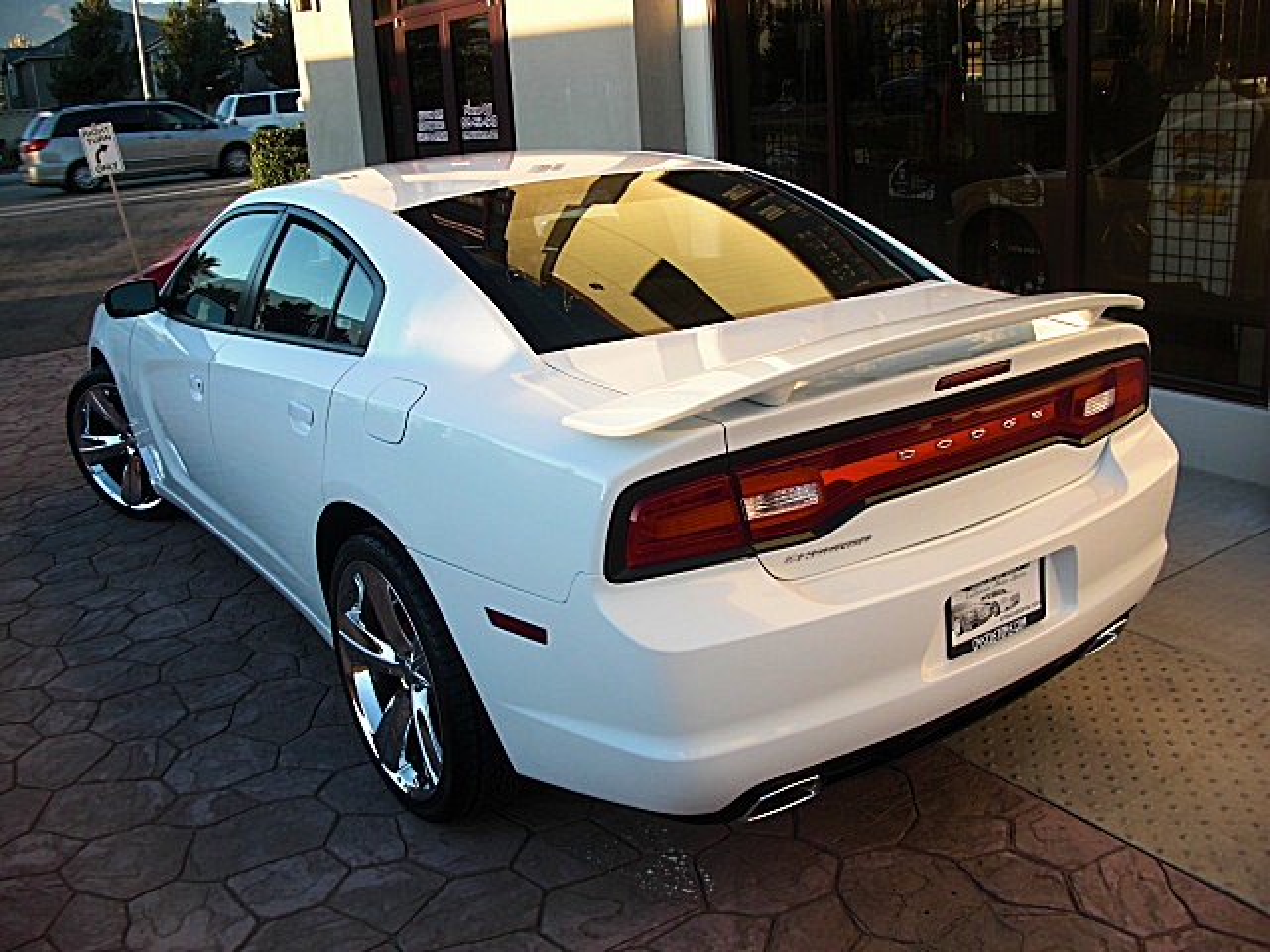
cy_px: 476
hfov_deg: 51.4
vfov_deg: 39.7
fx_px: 1321
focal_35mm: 36
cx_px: 635
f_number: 2.8
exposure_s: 1/160
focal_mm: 6.3
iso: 50
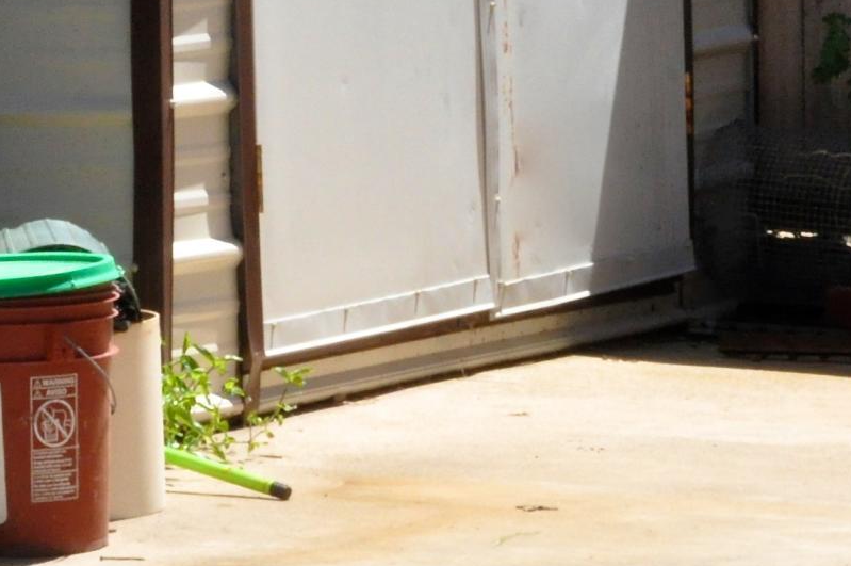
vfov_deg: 3.5
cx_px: 94
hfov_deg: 5.2
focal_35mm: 394
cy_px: -483
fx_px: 9304
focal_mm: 70
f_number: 32
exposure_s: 1/200
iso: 1600
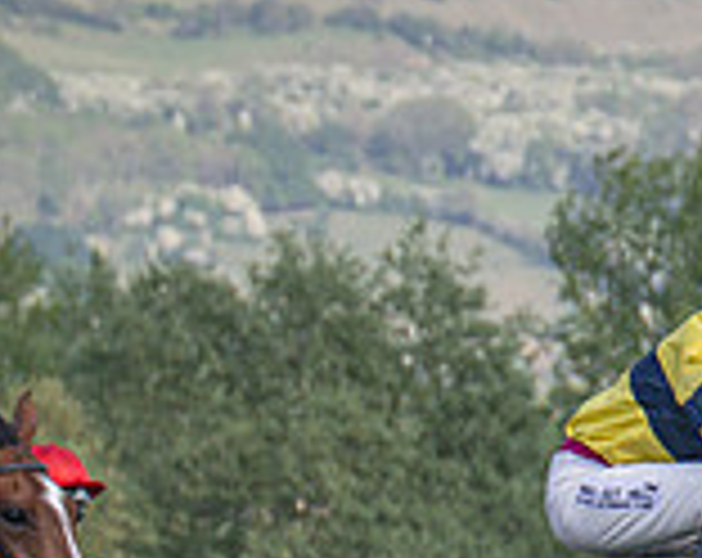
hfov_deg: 3.1
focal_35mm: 623
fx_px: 12911
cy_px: 767
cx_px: 568
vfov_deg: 2.5
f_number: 4
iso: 400
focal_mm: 98
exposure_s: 1/2500
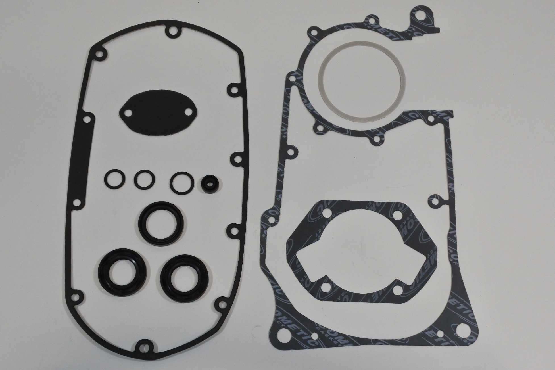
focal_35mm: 40
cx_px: 278
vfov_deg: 33.4
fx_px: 617
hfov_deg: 48.5
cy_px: 185
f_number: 4.2
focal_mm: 15
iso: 500
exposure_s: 1/125
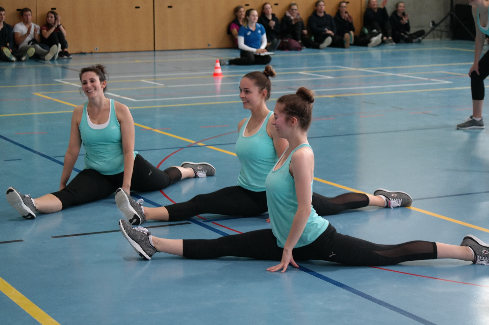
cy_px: 162
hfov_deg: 22.6
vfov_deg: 15.2
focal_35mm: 90
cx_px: 244
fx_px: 1222
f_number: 4
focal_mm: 59
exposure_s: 1/100
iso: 800
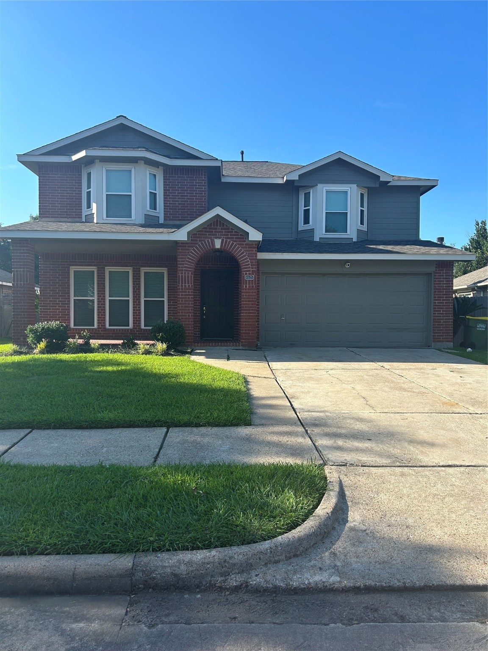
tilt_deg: -0.5
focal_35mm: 26
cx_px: 244
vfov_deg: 67.3
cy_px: 326
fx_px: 489
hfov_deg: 53.1
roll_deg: -1.1
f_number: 1.5
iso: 50
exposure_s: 1/3571
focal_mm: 5.7
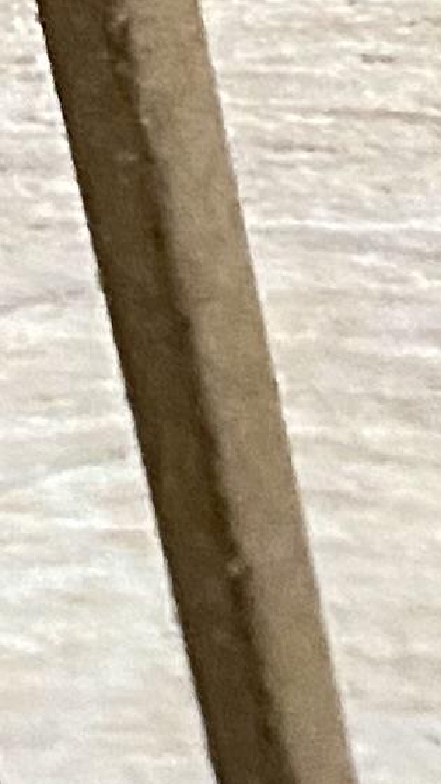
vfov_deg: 8.9
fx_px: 4075
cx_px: 1221
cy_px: 2370
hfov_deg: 5.8
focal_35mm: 196
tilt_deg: -56.9
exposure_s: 1/25
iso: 640
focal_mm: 4.25
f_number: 1.8
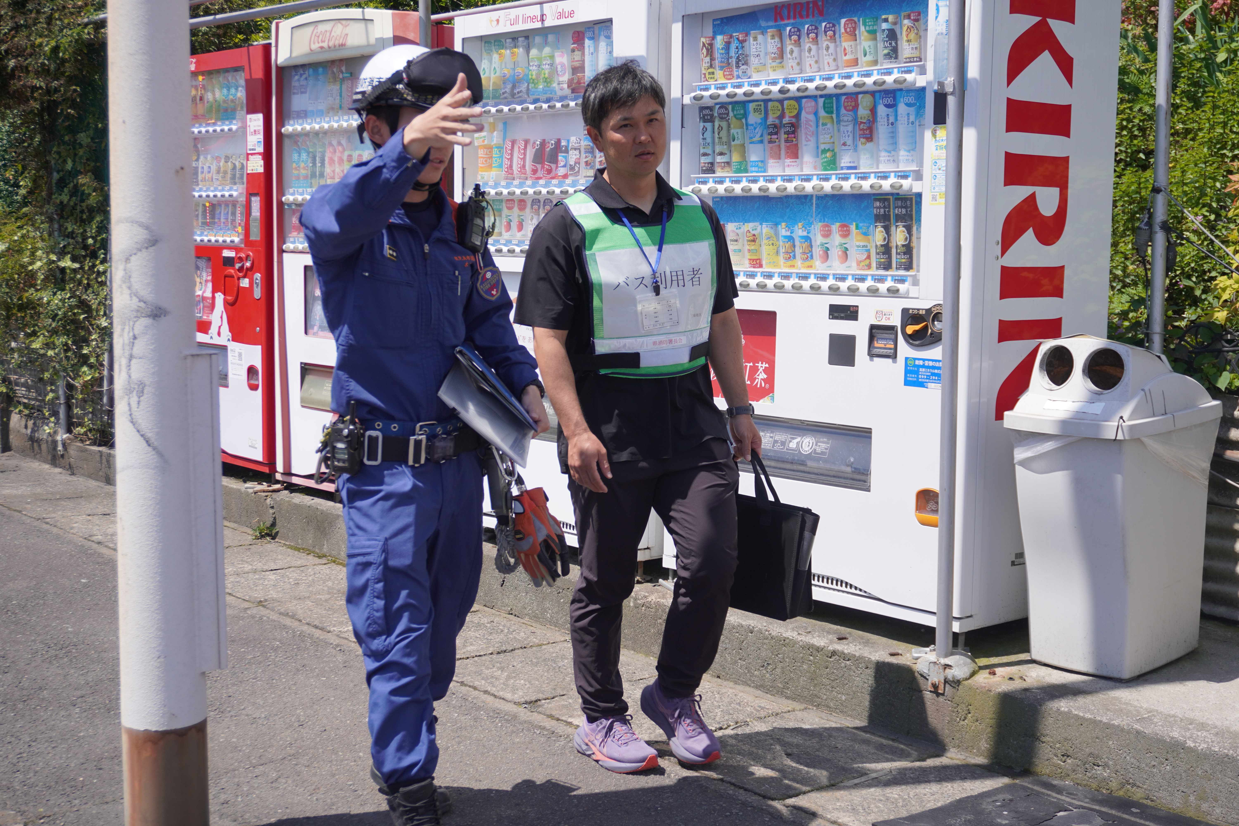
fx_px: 1600
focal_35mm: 46
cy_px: 413
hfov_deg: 42.3
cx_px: 620
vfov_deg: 28.9
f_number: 5
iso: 100
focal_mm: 31
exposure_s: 1/640
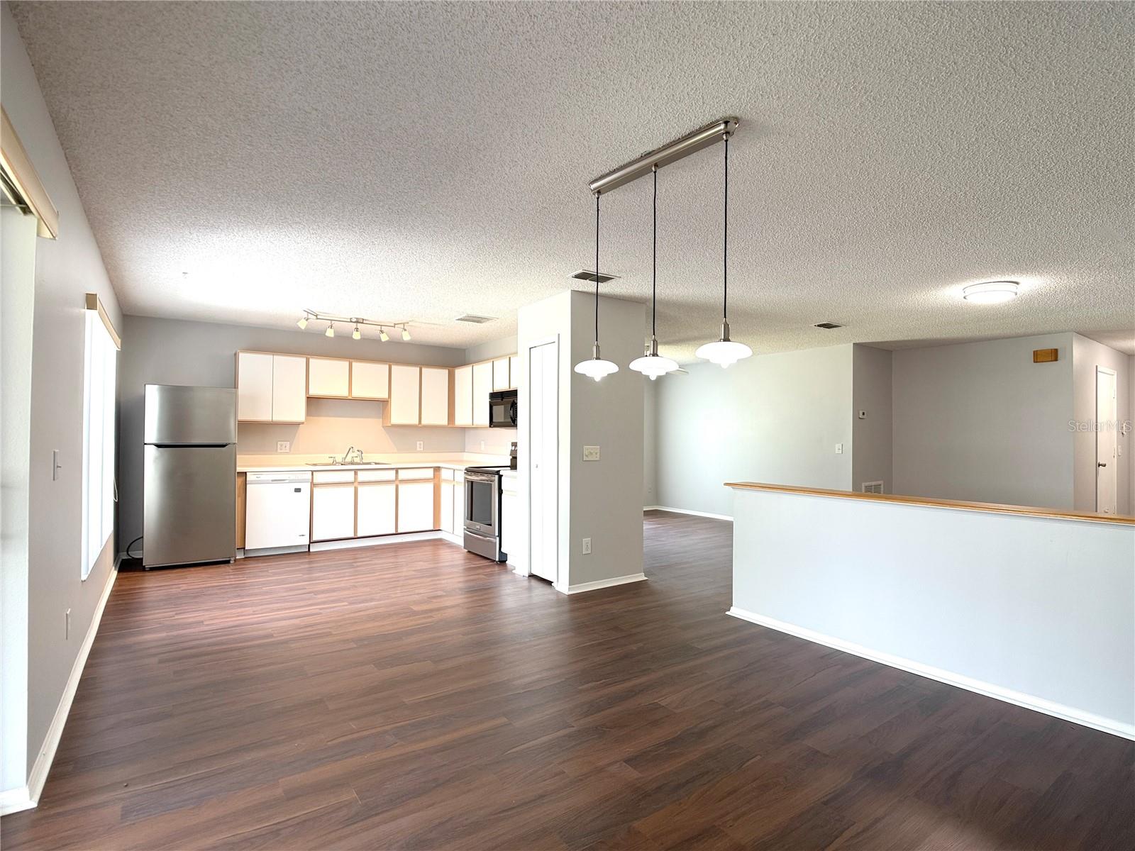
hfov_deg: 71.6
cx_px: 568
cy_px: 426
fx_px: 787
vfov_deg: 56.8
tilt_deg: +0.8
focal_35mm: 24
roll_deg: -0.8
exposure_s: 1/120
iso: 160
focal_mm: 6.76
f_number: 1.78
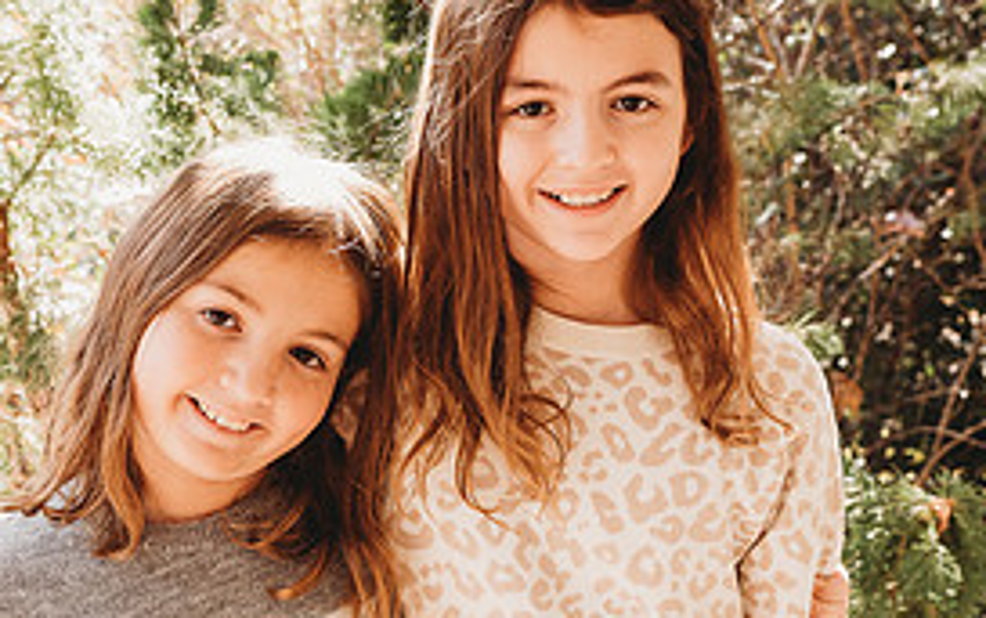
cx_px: 470
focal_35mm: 52
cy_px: 396
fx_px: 1398
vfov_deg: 24.8
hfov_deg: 38.8
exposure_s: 1/200
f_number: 4.5
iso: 400
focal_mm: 24
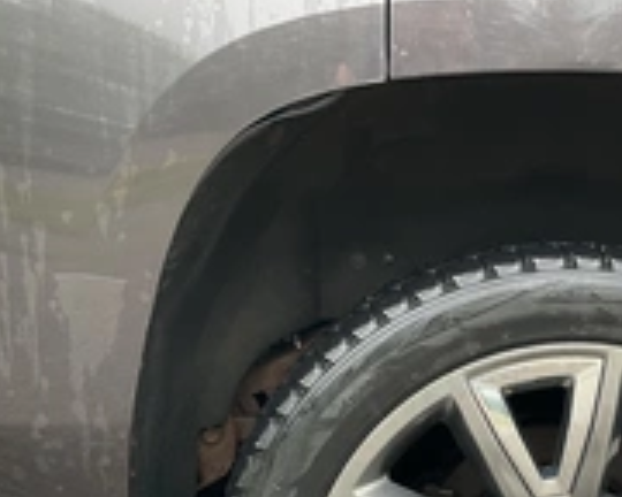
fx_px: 1160
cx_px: 560
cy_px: 442
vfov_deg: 23.6
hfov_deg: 28.8
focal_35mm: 63
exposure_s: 1/122
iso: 40
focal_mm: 3
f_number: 1.8
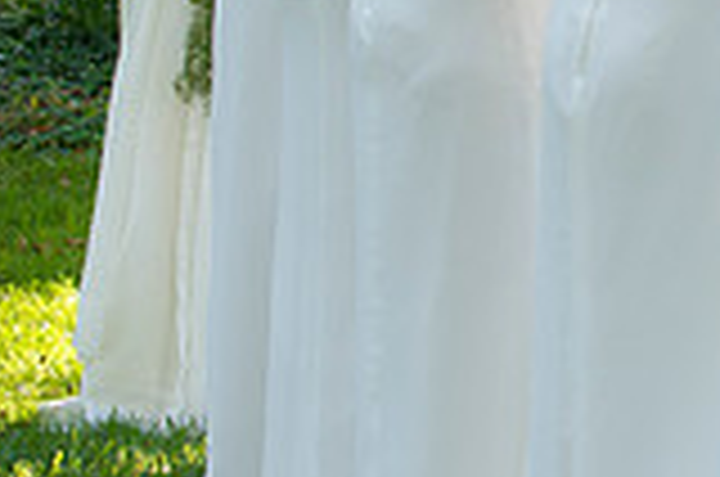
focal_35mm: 345
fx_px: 6886
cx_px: 1300
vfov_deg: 4.0
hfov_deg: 5.9
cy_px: -202
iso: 500
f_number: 4.5
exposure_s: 1/100
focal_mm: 95
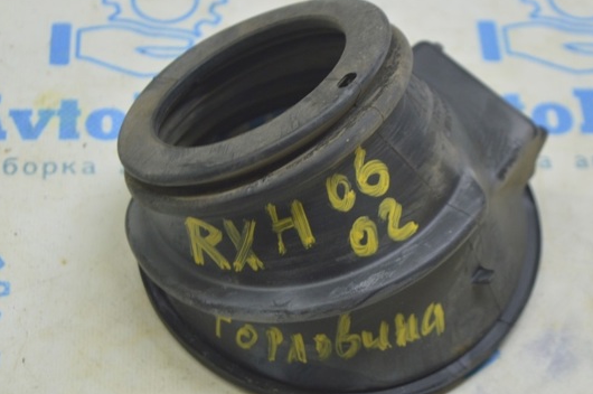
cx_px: 285
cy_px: 194
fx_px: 1639
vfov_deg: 13.7
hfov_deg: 20.5
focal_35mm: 100
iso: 400
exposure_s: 1/20
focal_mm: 55
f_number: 5.6
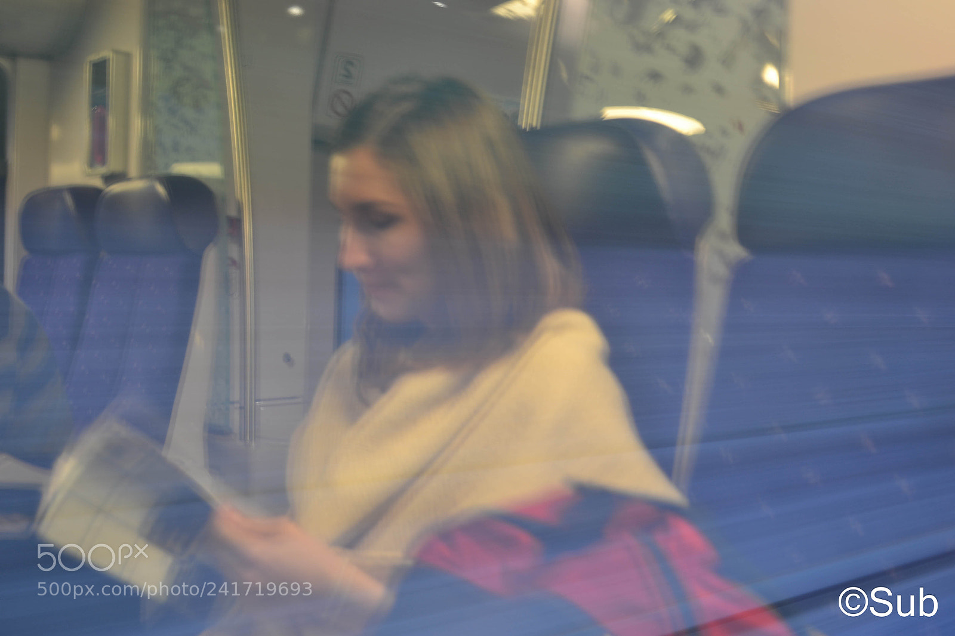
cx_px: 478
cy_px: 318
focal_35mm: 42
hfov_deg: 46.4
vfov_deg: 31.9
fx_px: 1114
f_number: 4.5
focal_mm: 28
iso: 100
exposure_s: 1/1.67
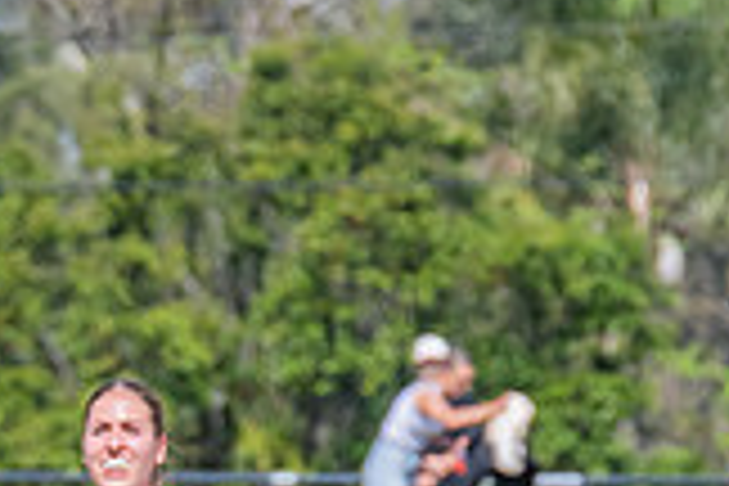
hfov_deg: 1.4
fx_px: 29279
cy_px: 579
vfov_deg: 1.0
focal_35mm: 1446
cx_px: -263
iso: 800
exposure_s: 1/1250
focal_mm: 360
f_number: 13
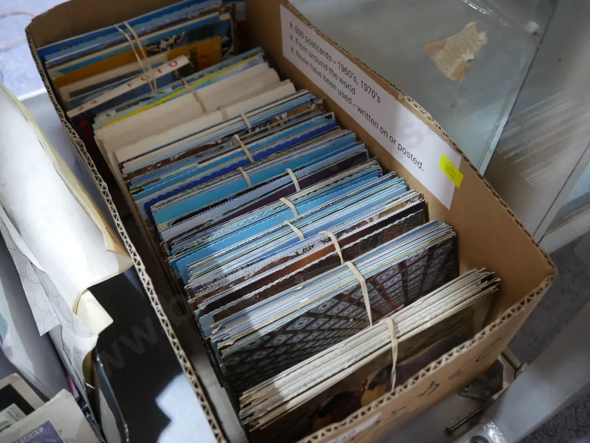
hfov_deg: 56.8
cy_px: 222
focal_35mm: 32
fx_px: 546
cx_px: 295
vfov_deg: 44.2
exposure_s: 1/60
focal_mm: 16
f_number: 3.6
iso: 1250
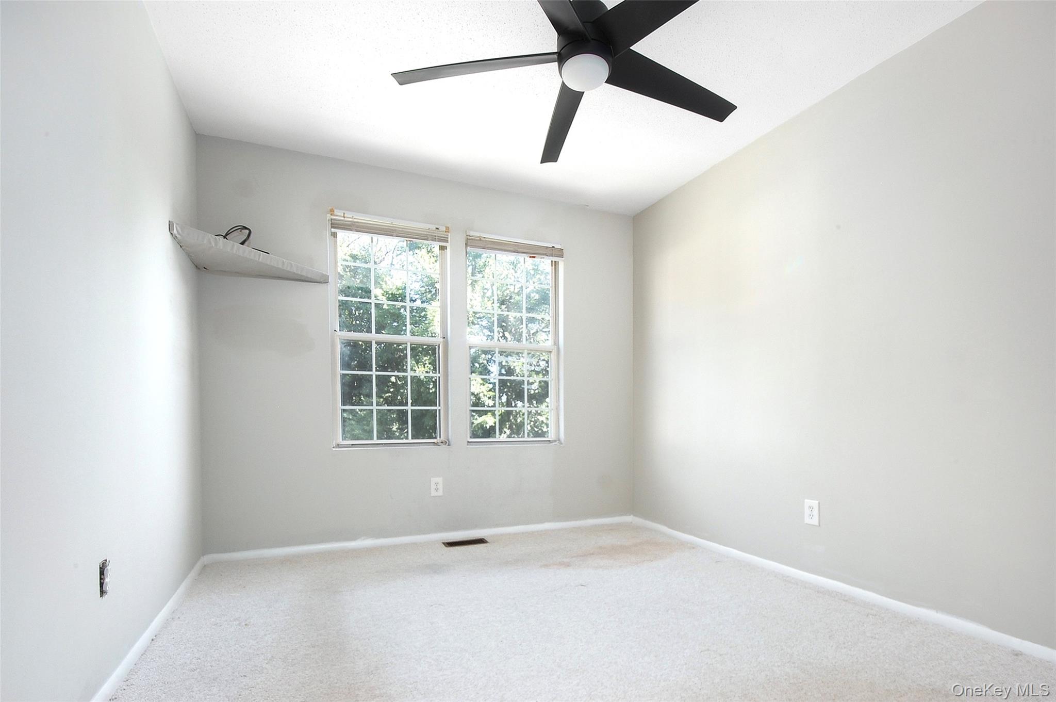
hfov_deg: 100.4
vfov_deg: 77.2
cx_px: 528
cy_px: 351
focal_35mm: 15
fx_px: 440
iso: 200
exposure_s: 1/25
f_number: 22
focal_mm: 10
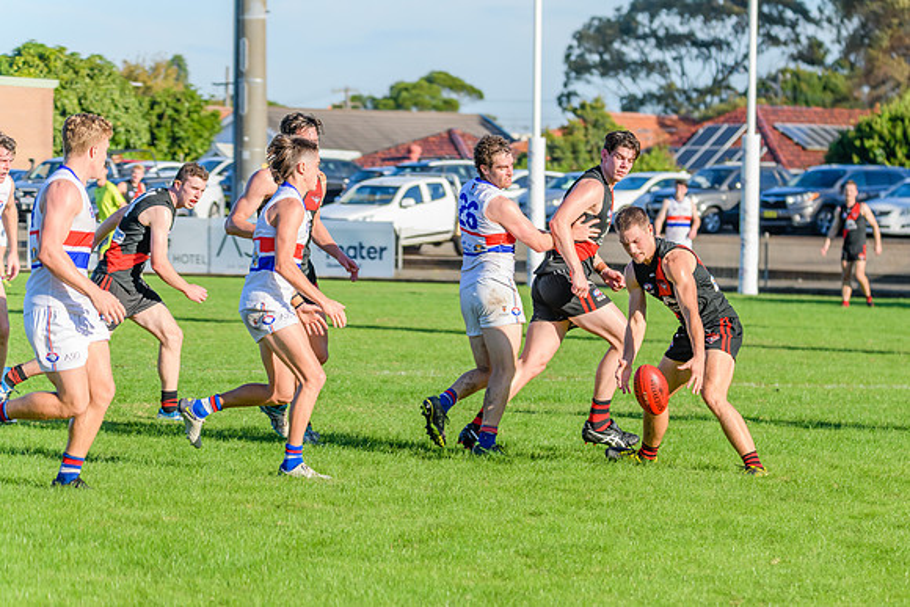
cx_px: 559
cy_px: 330
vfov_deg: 7.5
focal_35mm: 184
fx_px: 4660
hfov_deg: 11.1
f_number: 6.3
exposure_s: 1/2000
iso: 800
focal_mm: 150
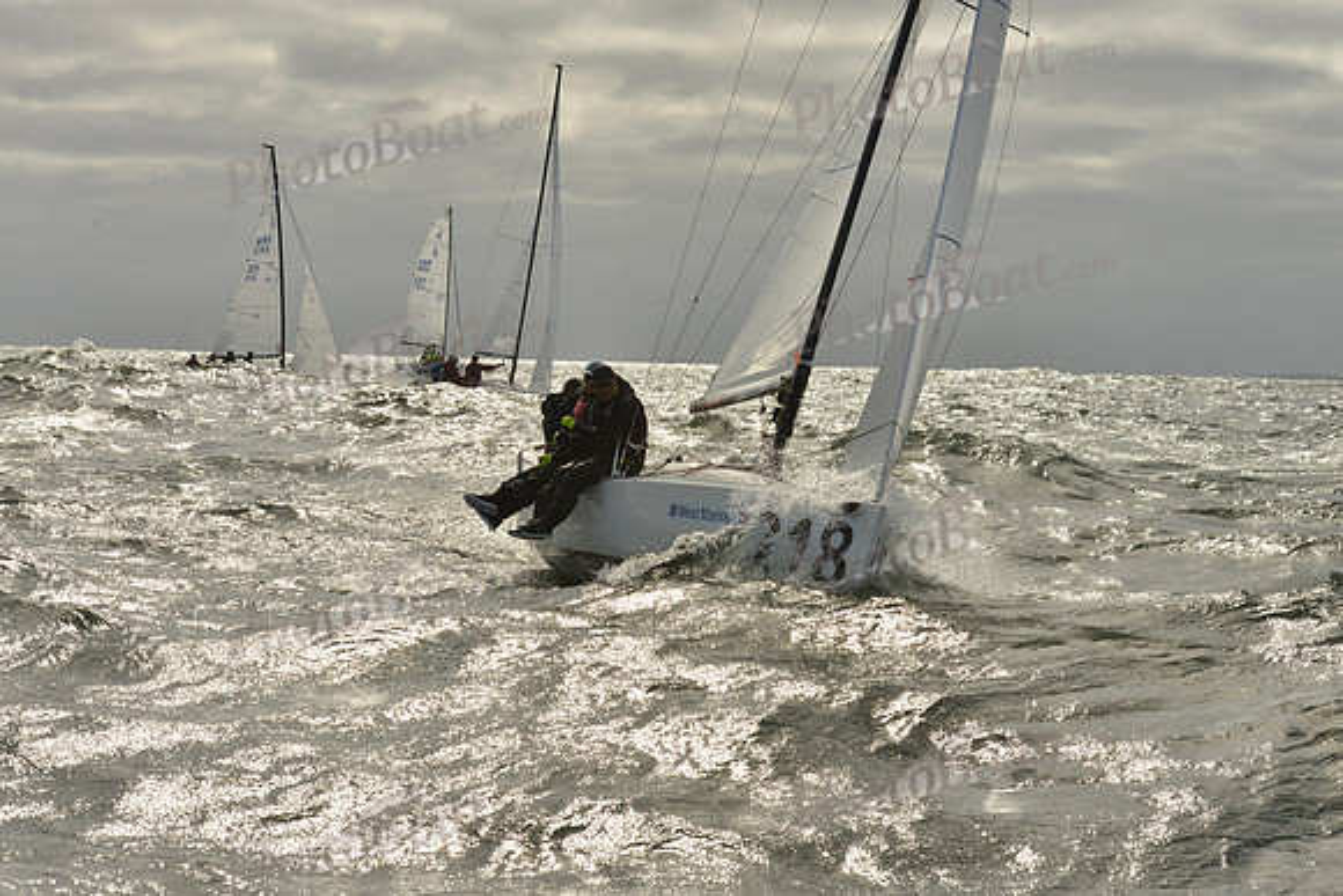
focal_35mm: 70
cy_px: 448
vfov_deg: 19.5
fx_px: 2612
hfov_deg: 28.8
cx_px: 672
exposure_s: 1/2000
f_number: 11
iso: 400
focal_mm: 70
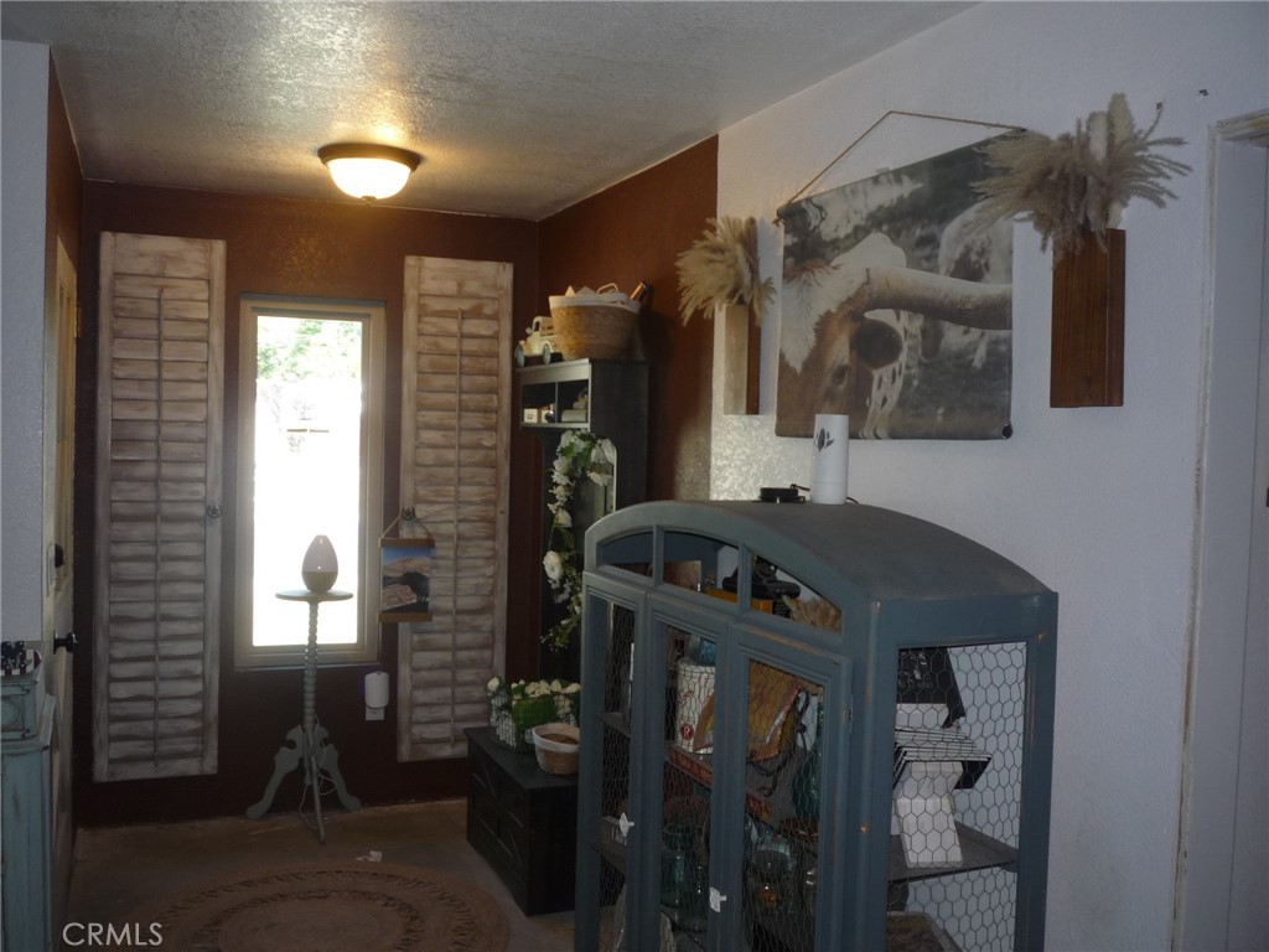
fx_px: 1173
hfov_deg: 56.8
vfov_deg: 44.2
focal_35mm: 32
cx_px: 634
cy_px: 476
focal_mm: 5.2
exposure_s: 1/30
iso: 100
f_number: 3.3
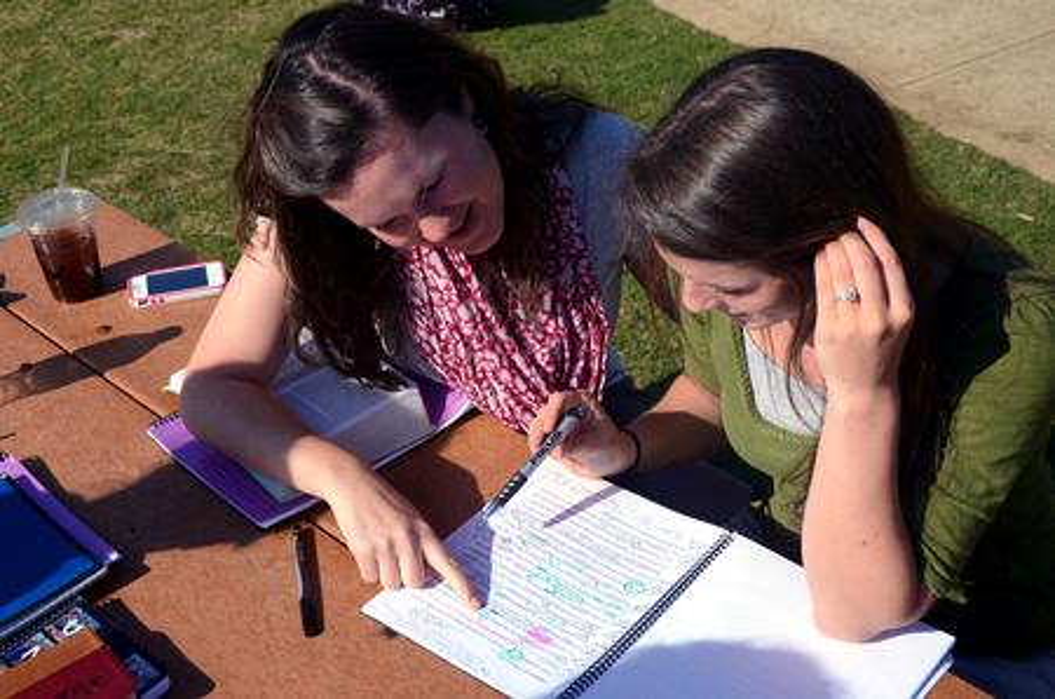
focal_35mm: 42
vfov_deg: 31.8
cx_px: 528
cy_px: 350
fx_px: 1228
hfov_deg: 46.5
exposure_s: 1/1000
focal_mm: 28
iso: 200
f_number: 6.3
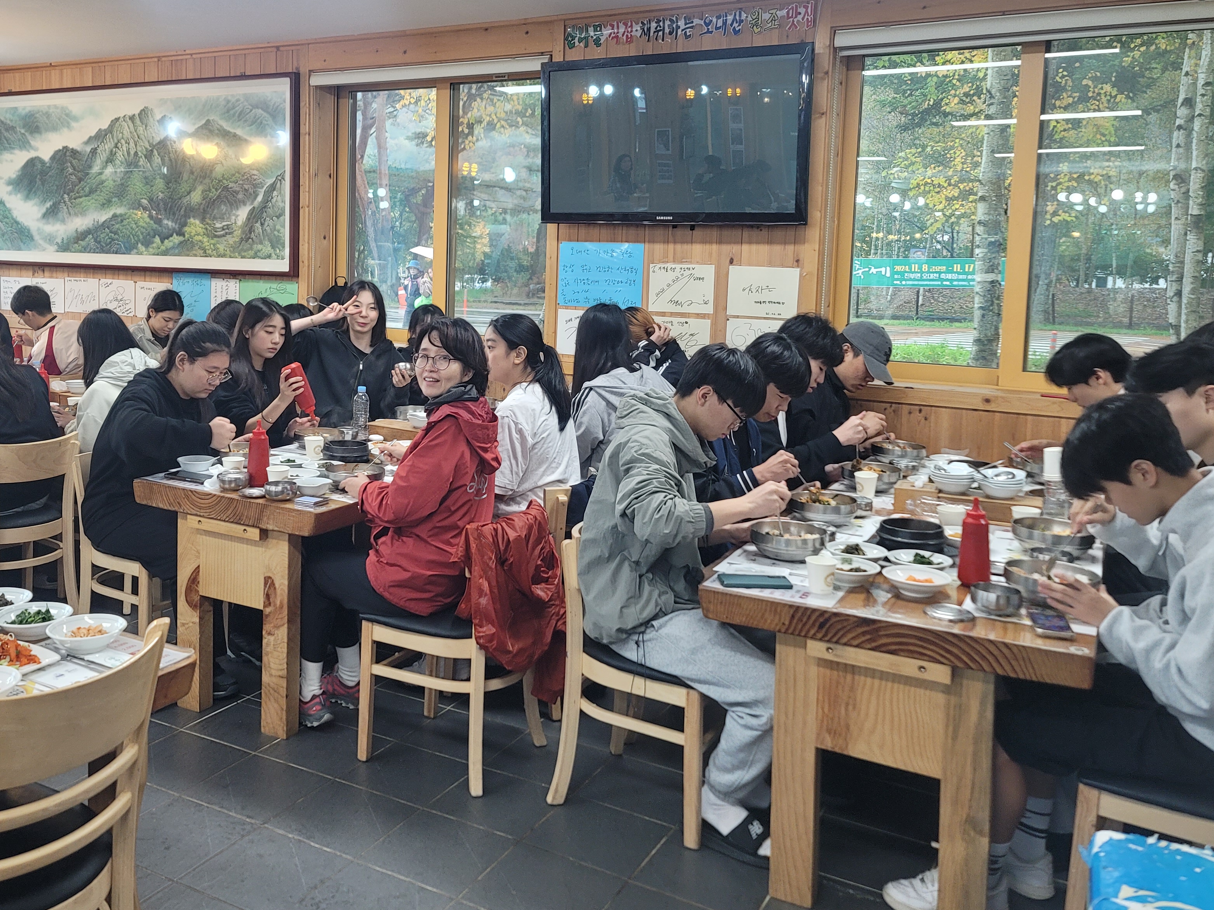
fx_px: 1122
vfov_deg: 43.8
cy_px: 339
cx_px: 466
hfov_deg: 56.2
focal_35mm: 32
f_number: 1.8
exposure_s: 1/120
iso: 200
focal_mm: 7
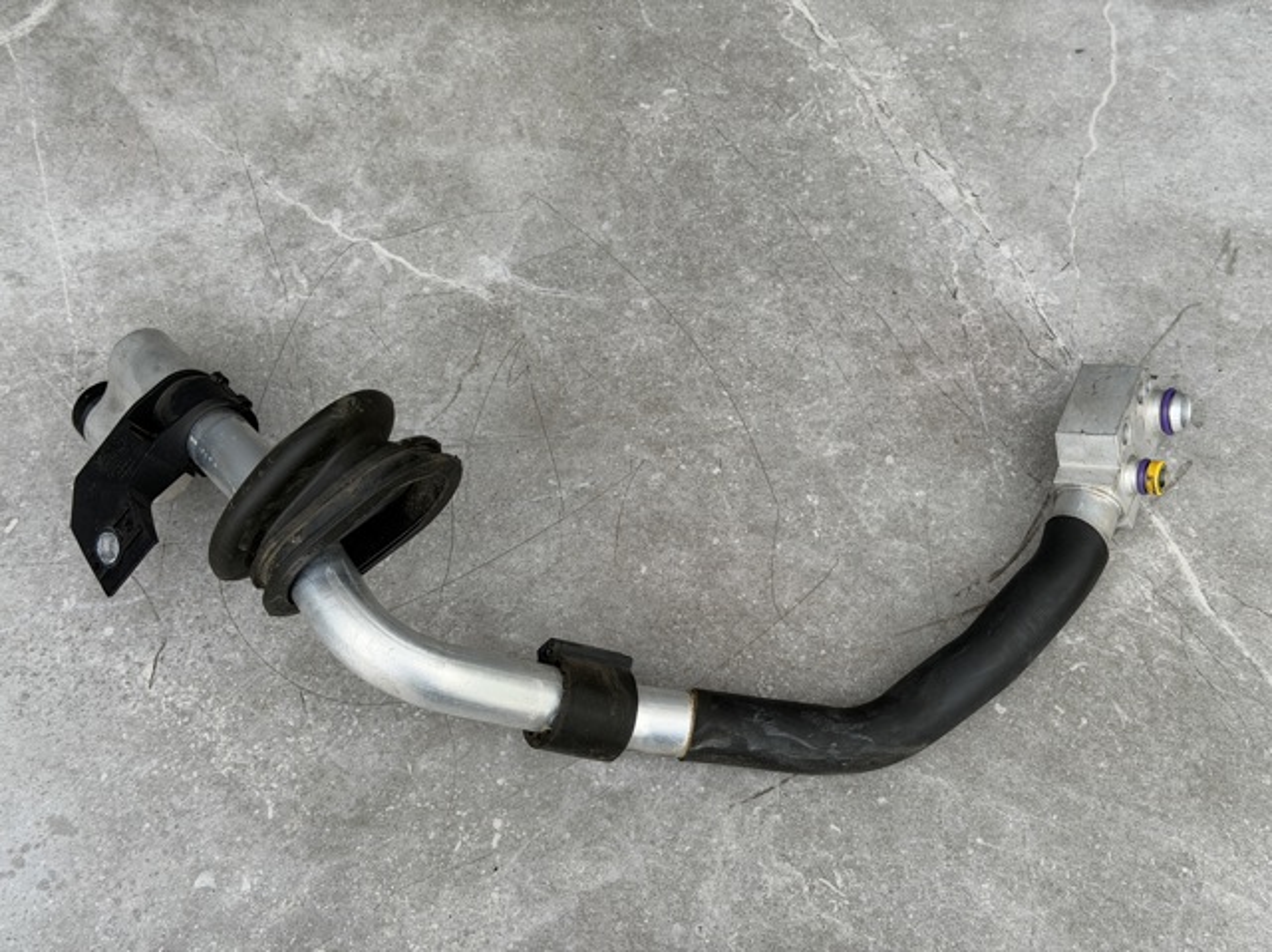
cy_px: 476
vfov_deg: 30.2
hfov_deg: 39.7
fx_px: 1762
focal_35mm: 48
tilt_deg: -61.6
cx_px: 636
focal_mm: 6.76
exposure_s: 1/611
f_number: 1.78
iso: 64
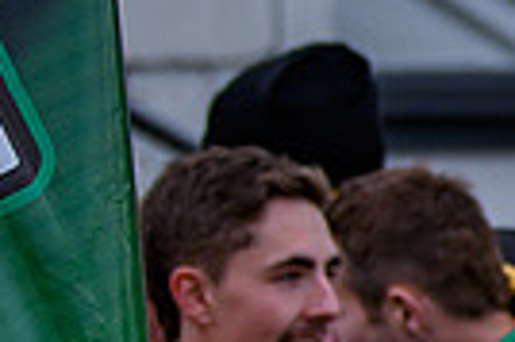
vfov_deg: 1.7
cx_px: 1654
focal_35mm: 807
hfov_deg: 2.5
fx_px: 11530
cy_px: 348
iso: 125
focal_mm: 70
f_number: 2.8
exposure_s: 1/2000
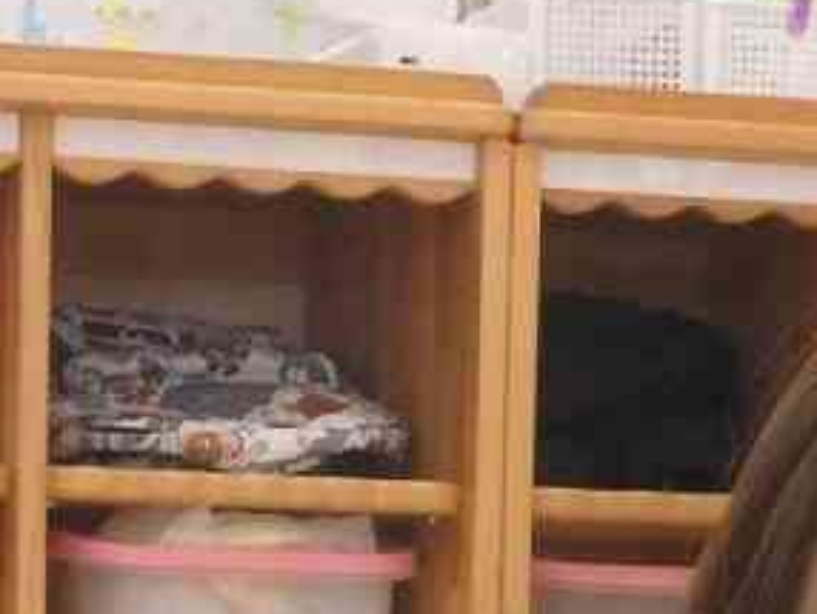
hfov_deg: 11.9
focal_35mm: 165
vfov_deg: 8.6
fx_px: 3898
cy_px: 1199
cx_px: 206
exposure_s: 1/60
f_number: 3.3
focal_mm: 4.3
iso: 250
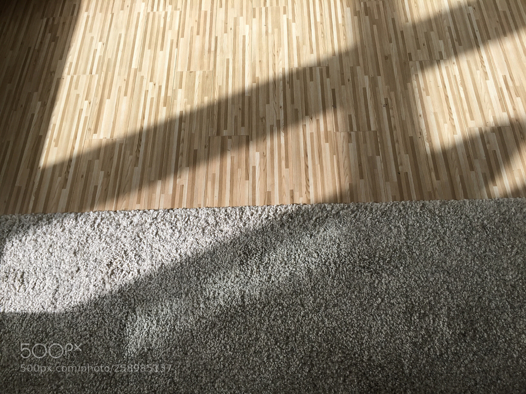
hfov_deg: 61.7
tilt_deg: -63.2
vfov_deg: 48.2
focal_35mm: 29
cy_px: 197
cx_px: 263
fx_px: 441
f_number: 2.2
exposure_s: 1/370
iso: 32
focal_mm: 4.15
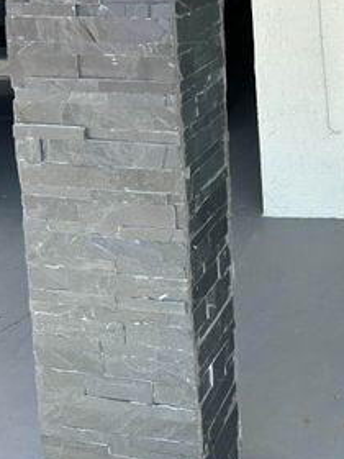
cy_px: -75
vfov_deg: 27.8
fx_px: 822
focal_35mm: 62
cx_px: 351
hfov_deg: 22.7
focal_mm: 5.7
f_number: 1.5
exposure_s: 1/1038
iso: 50
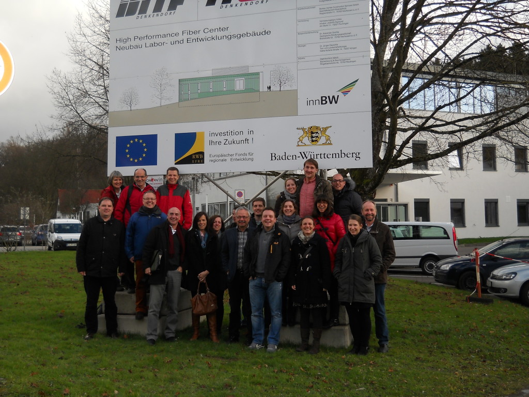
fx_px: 627
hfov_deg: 45.8
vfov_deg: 35.1
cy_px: 198
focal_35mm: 41
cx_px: 264
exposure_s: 1/320
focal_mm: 6.72
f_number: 3.1
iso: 80
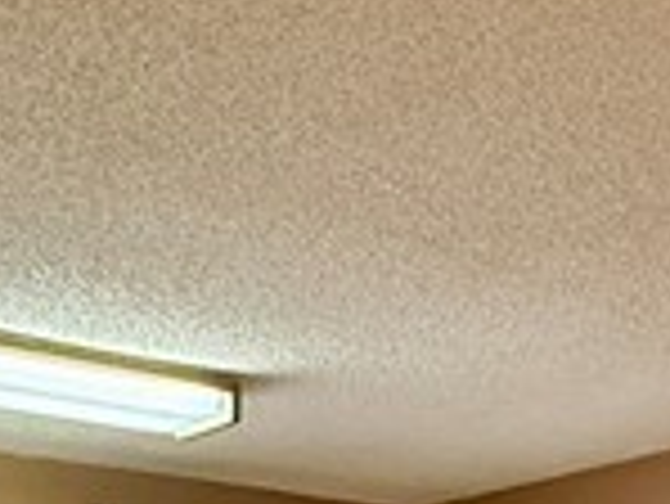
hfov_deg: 20.4
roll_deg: +0.4
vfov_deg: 13.1
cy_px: 1053
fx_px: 1860
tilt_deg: -5.4
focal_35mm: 96
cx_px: 337
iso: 320
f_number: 2.2
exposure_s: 1/120
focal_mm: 2.22
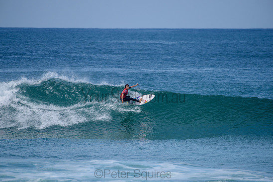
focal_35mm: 528
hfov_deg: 3.9
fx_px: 4004
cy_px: 91
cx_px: 133
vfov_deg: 2.6
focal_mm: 500
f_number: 6.3
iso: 250
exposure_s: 1/2500
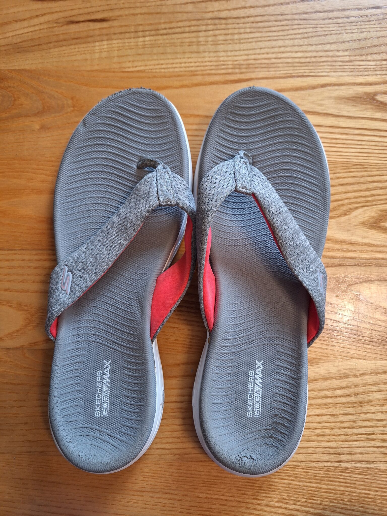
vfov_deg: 73.9
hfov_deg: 58.9
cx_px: 194
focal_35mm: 23
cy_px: 258
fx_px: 343
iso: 250
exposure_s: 1/40
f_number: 1.8
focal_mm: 5.54
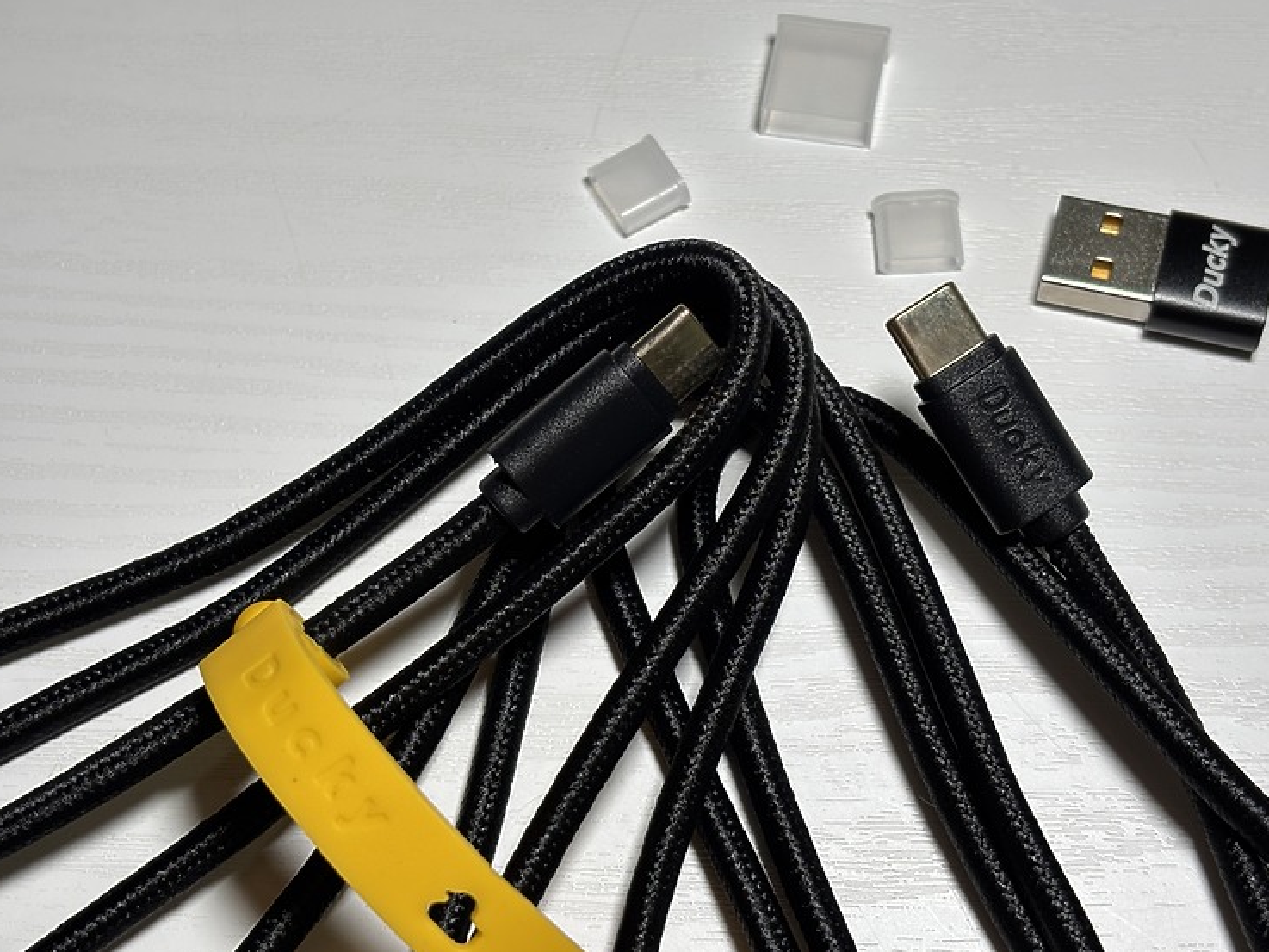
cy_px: 461
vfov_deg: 26.6
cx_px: 647
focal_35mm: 55
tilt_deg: -62.3
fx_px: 2017
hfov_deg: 34.9
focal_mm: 5.96
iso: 40
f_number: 1.6
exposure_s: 1/120
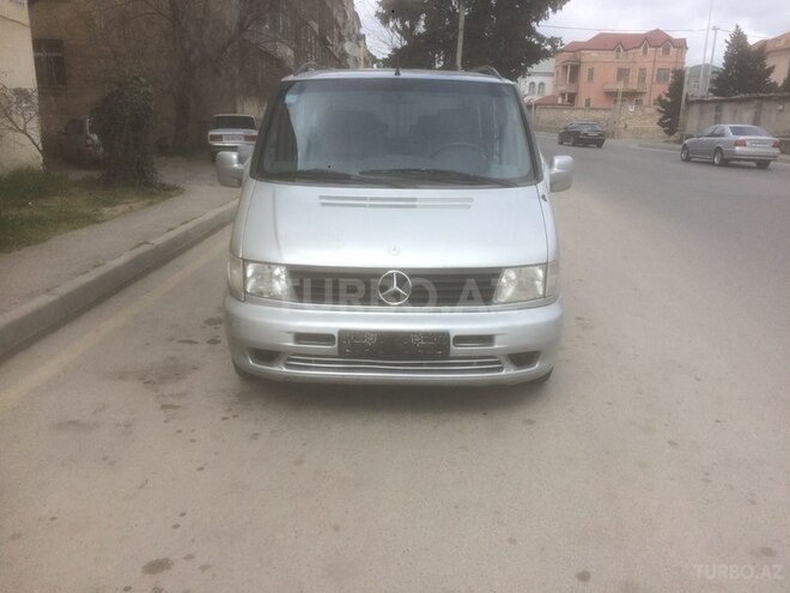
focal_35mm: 29
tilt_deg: -13.7
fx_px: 662
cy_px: 296
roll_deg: -2.4
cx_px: 395
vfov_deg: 48.2
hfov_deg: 61.7
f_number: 2.2
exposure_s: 1/1866
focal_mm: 4.15
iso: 32
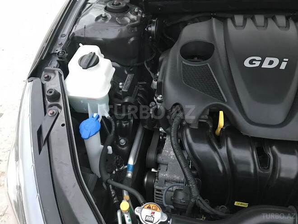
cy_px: 112
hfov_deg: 63.4
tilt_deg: -51.6
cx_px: 149
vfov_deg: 49.7
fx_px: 241
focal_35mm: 28
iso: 80
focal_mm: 3.99
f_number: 1.8
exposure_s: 1/7
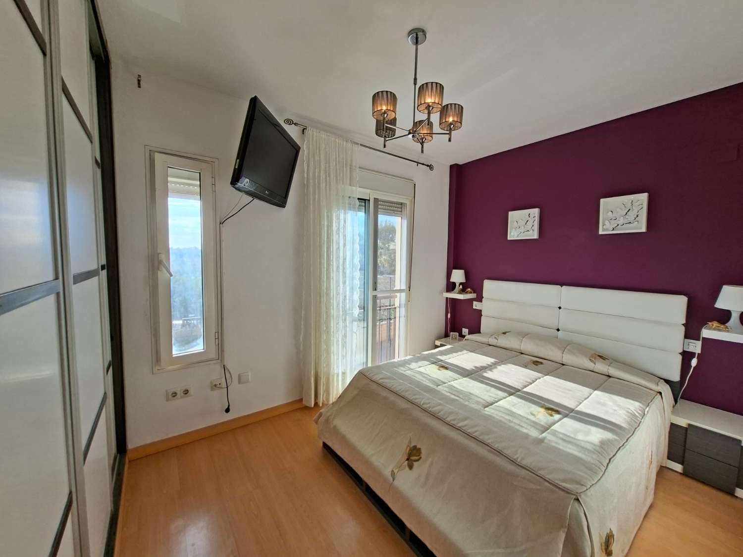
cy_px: 278
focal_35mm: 13
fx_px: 279
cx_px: 372
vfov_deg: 89.9
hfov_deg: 106.2
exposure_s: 1/303
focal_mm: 1.74
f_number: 2.2
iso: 40
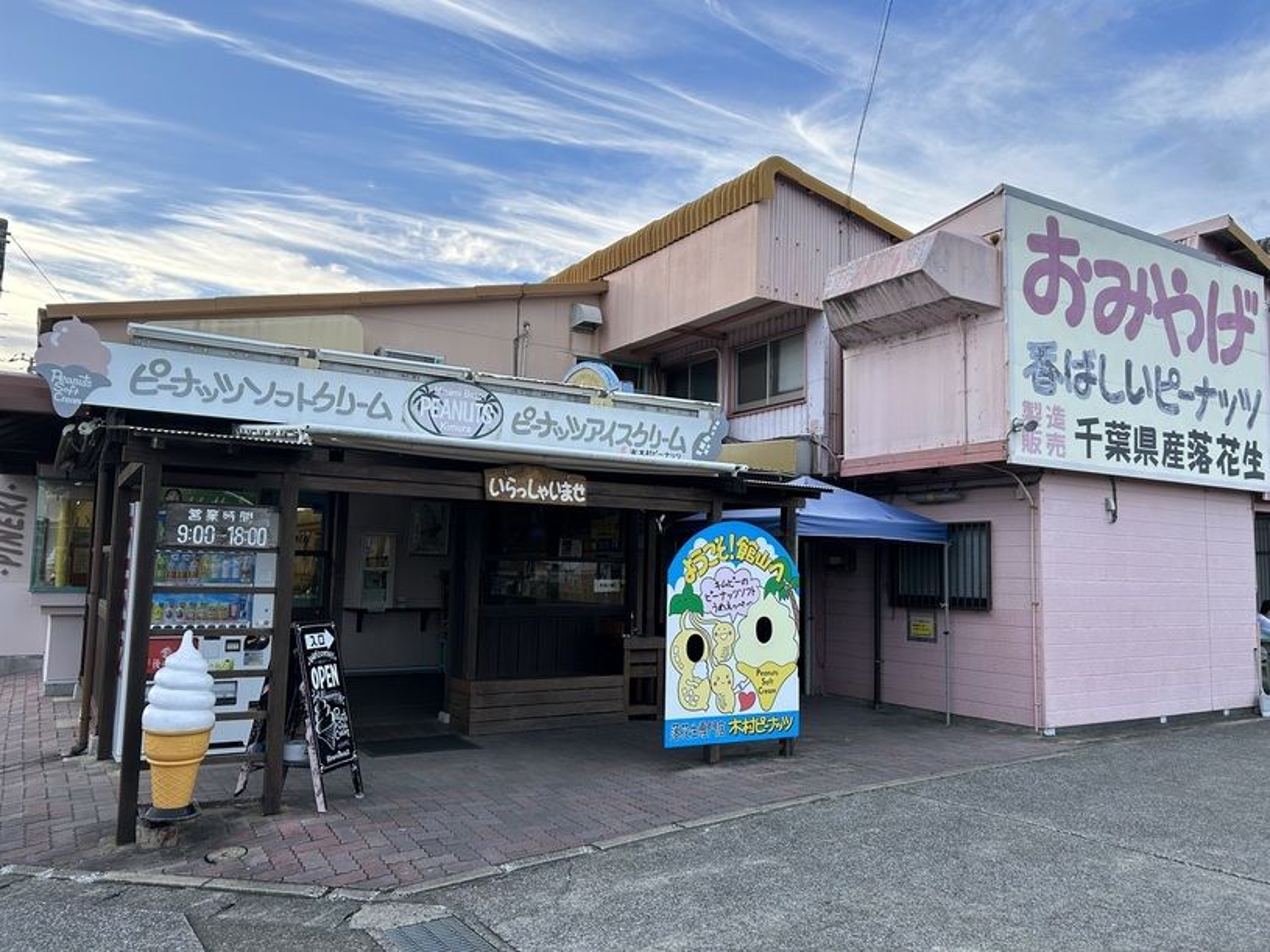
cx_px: 635
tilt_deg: +5.8
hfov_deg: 67.3
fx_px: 954
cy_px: 476
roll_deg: -1.6
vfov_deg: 53.1
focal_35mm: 26
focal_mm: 5.7
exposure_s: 1/791
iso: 50
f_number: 1.5
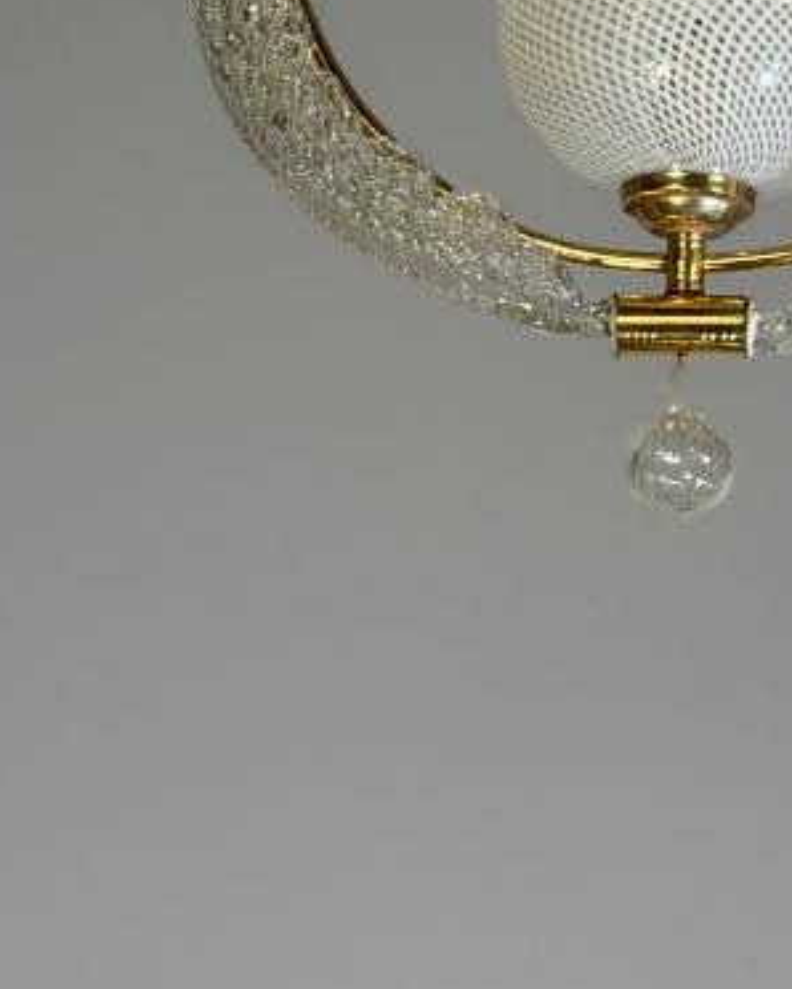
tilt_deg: +25.9
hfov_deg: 10.2
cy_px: -149
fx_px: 4421
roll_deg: +0.5
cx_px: 699
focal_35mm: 151
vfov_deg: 12.5
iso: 64
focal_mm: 6.76
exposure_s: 1/50
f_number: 1.78
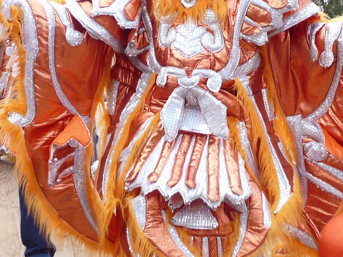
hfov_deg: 25.6
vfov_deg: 19.2
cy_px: 48
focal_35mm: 76
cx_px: 203
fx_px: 753
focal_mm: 4.8
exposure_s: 1/80
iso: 100
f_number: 2.8
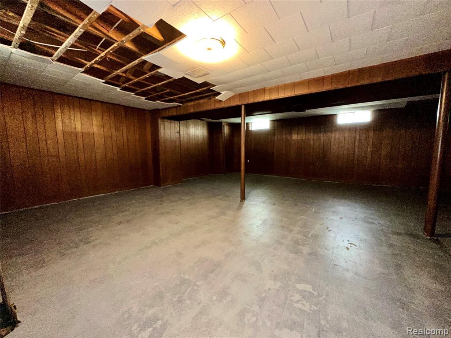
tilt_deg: -7.1
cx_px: 226
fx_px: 182
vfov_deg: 85.7
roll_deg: -0.2
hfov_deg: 102.1
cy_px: 169
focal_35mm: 14
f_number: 2.2
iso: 320
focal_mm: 2.22
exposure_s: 1/30
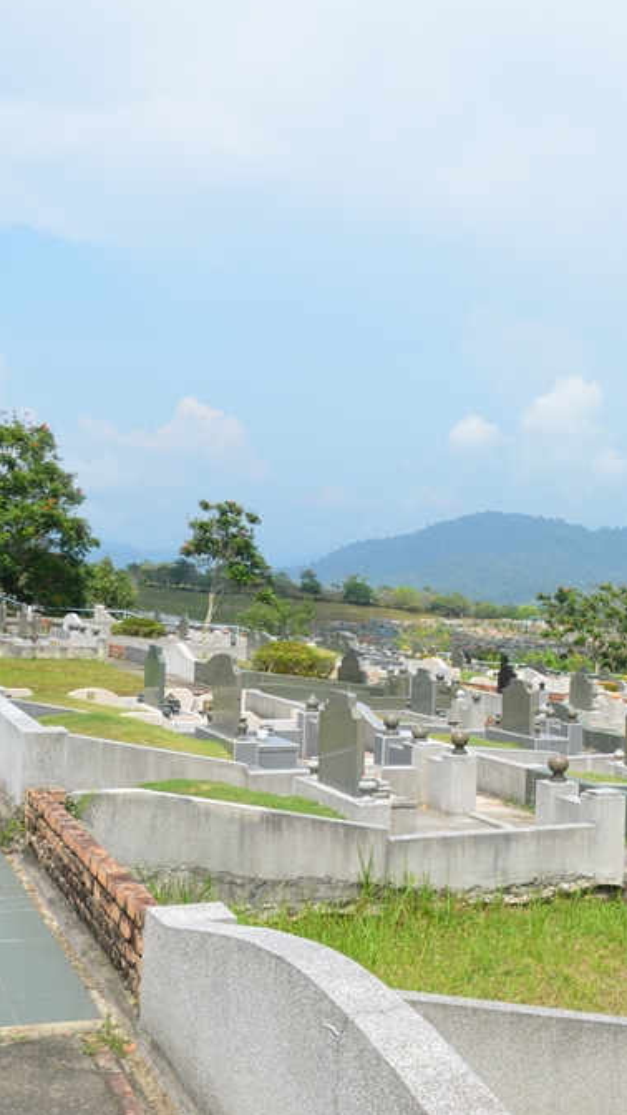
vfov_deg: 47.4
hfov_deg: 26.2
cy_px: 558
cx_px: 635
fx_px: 1271
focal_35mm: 43
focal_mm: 18
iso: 100
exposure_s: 1/250
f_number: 8
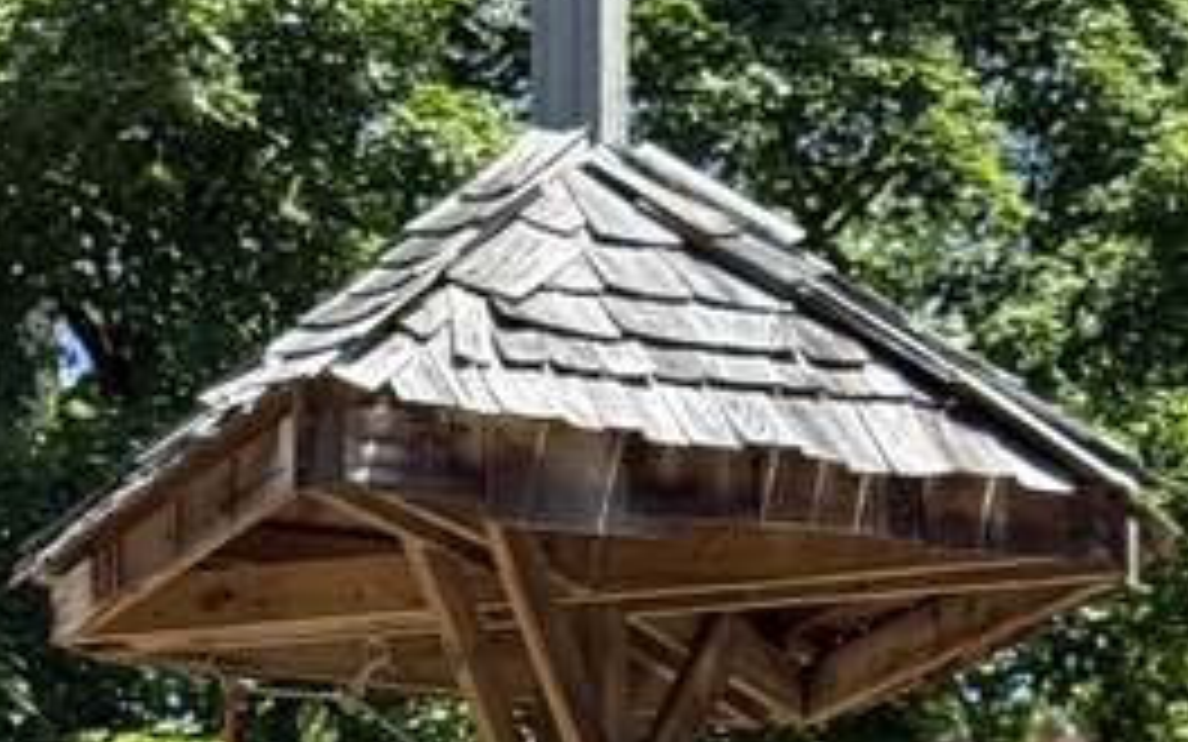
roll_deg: -0.5
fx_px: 6378
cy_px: 2051
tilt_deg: +1.7
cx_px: 1053
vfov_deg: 6.2
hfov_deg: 10.6
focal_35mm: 197
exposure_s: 1/1754
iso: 64
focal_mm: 6.76
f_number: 1.78
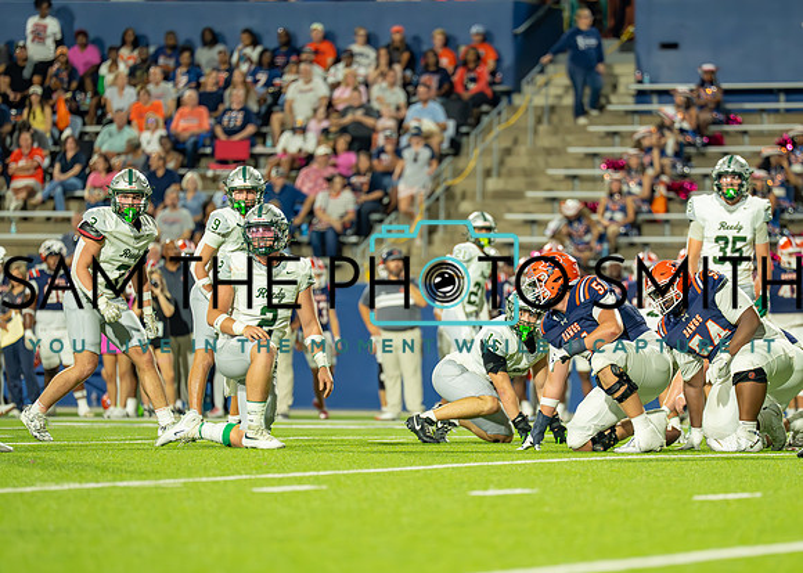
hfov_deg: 7.7
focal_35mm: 262
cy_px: 351
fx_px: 5966
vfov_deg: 5.5
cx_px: 487
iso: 3200
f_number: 2.8
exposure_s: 1/1600
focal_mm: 200
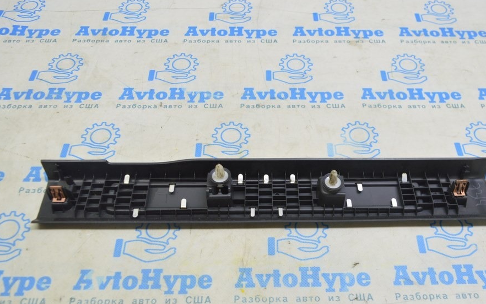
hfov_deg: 50.2
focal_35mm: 39
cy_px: 180
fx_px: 517
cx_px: 275
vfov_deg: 32.7
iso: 400
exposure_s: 1/20
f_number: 5.6
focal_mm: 22
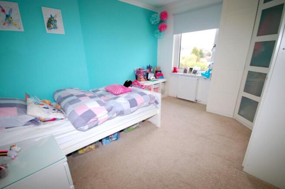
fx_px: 119
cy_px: 94
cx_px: 142
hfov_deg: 100.4
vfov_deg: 77.2
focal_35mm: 15
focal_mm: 10
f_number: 4.5
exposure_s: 1/80
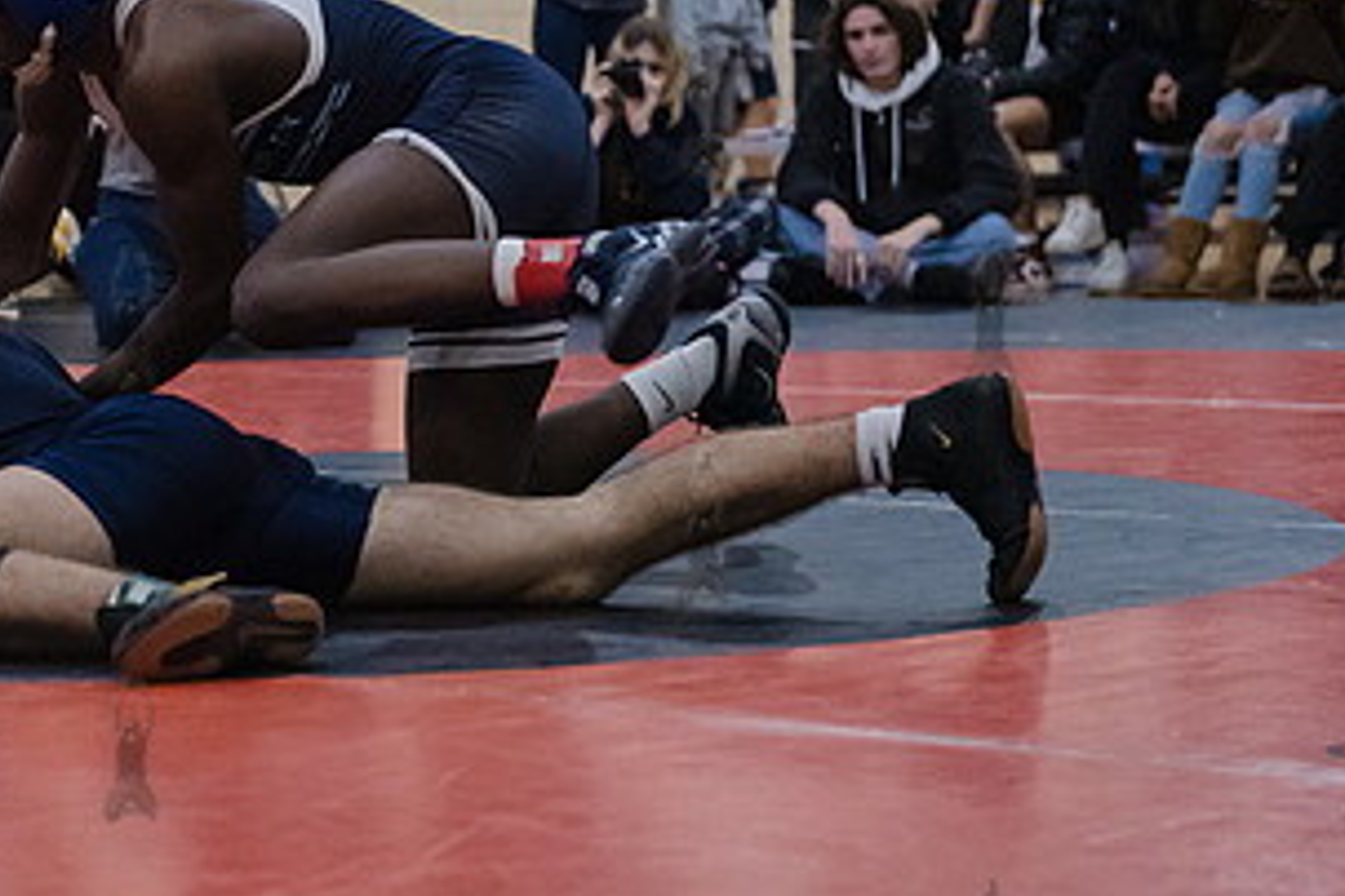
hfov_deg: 15.1
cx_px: 129
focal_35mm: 134
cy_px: 313
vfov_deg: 10.2
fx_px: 5006
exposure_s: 1/400
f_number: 3.2
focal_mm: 70
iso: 8000
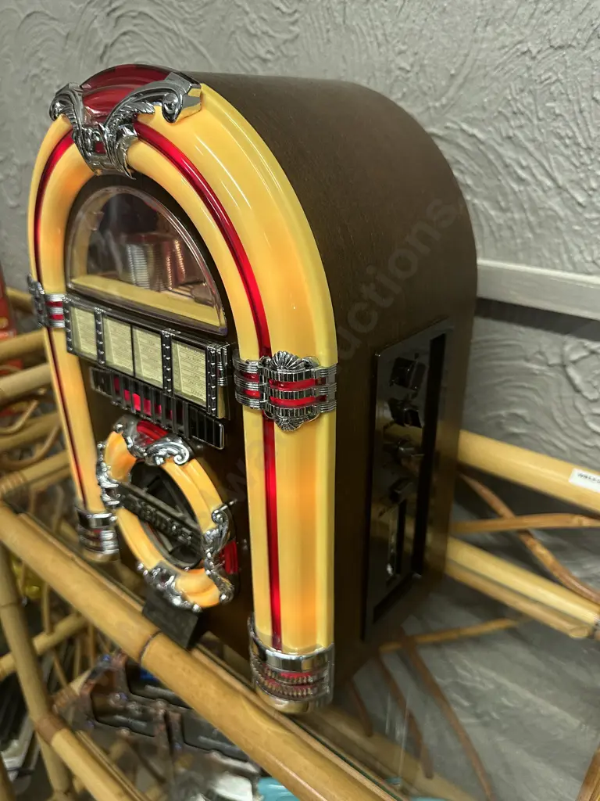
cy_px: 400
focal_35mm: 24
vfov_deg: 71.6
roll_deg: -0.2
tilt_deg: -24.8
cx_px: 300
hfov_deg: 56.8
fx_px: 555
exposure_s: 1/50
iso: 320
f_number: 1.78
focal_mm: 6.86
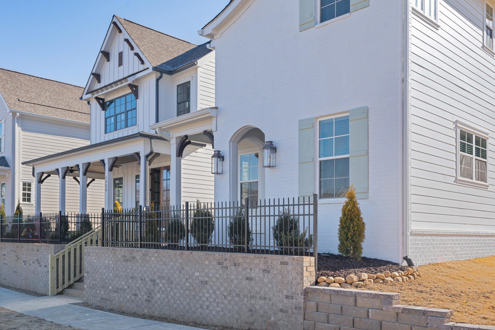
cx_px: 248
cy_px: 165
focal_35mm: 34
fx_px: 467
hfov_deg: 55.8
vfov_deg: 38.9
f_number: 7.1
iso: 320
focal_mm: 34
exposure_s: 1/400
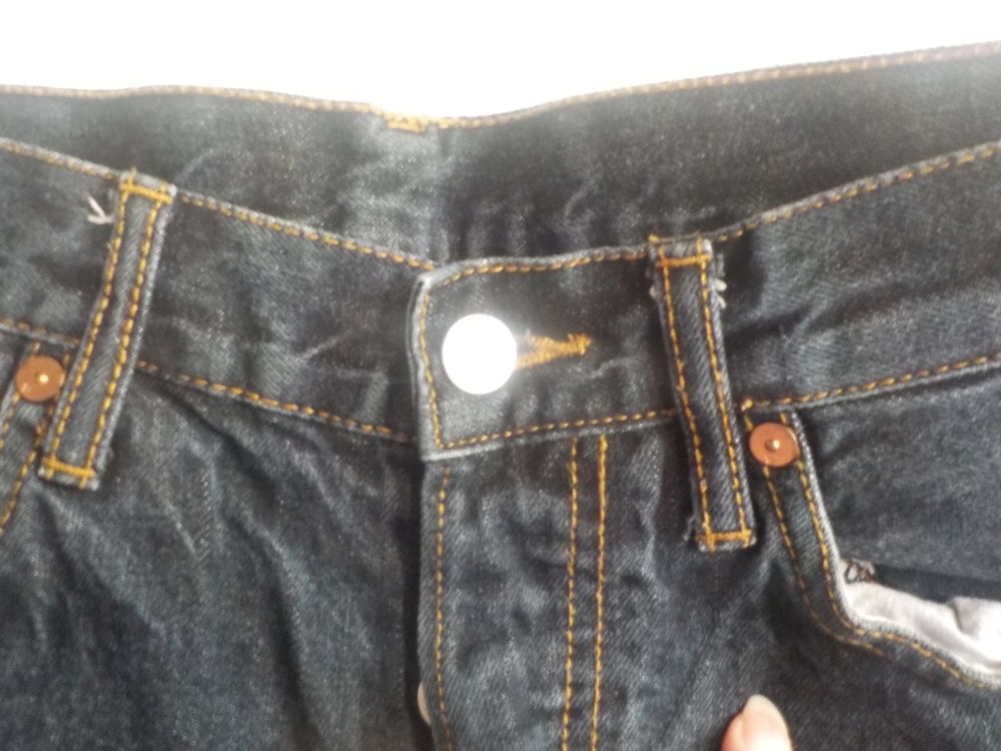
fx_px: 868
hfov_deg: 60.0
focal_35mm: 30
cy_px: 376
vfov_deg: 46.8
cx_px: 500
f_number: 3.3
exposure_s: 1/8
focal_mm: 4.1
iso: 640
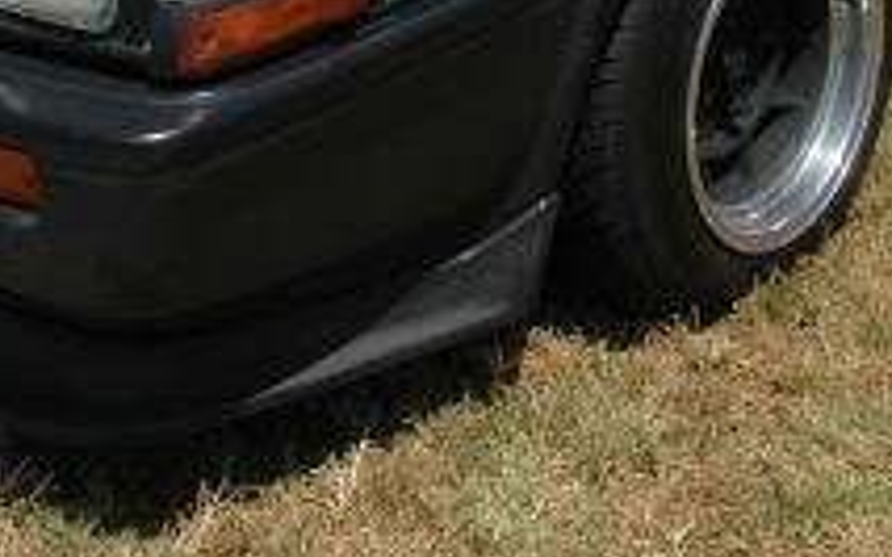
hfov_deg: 22.6
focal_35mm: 92
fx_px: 2236
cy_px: -260
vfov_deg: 13.4
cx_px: 423
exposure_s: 1/160
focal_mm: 20
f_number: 14
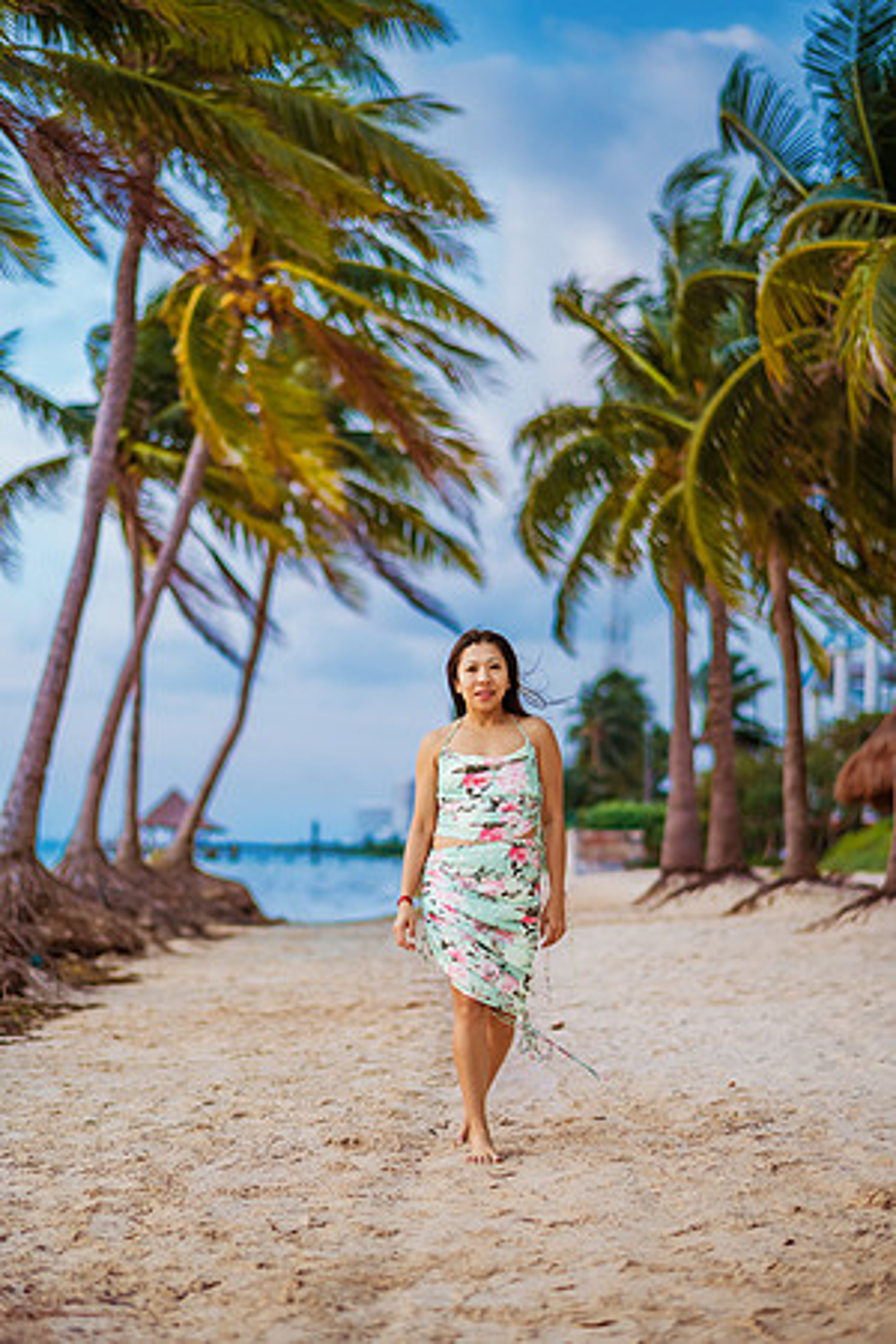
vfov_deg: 34.5
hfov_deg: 23.4
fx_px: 2165
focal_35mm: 58
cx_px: 448
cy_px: 672
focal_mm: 58
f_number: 1.8
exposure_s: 1/5000
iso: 640
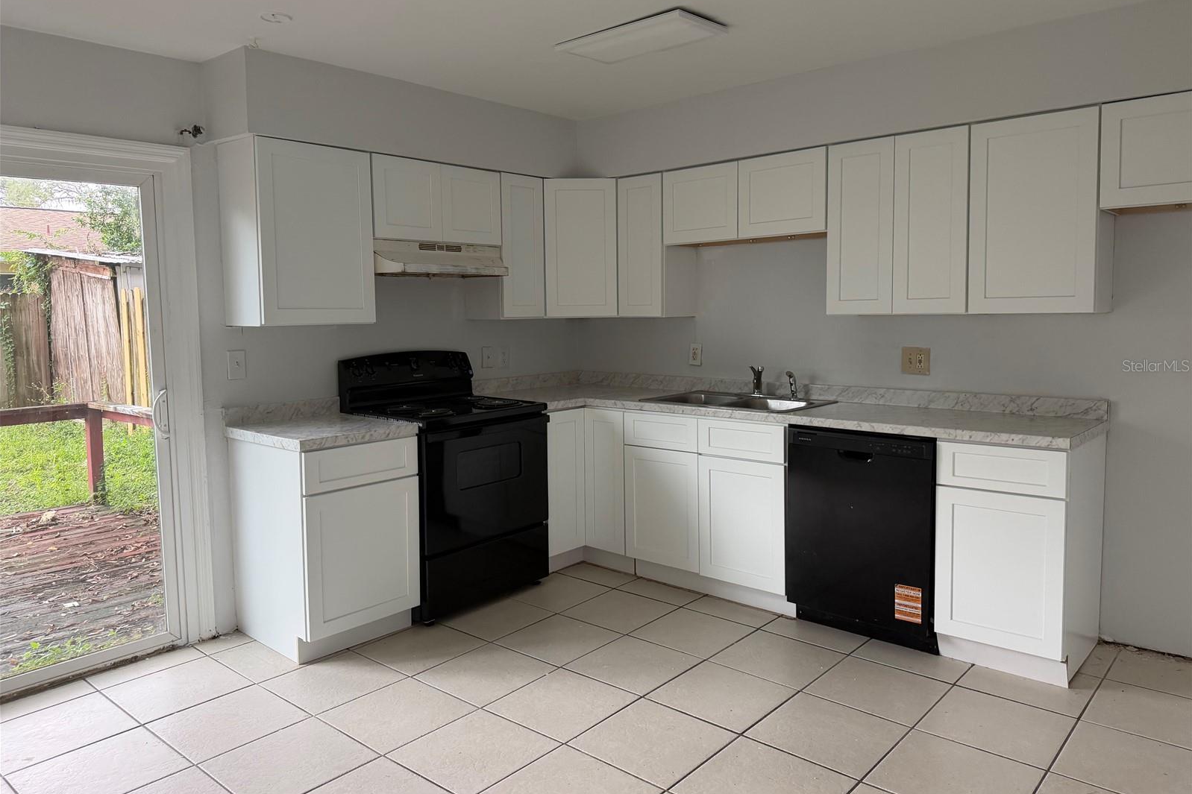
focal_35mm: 25
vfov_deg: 51.2
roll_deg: +1.0
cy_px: 365
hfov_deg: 71.5
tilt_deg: -4.8
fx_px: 828
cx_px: 596
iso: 200
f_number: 1.78
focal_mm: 6.76
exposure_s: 1/108
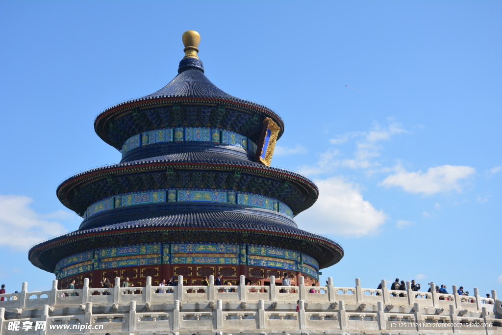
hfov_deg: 35.0
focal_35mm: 57
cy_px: 168
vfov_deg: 23.8
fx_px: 795
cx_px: 251
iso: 110
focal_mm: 38
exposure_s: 1/250
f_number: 8
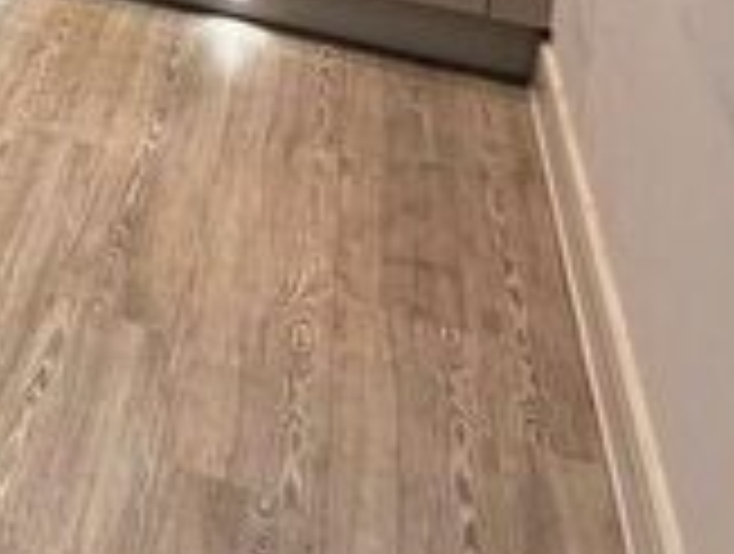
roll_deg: +1.0
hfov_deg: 23.4
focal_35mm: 60
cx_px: -455
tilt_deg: -10.7
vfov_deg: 19.8
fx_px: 1275
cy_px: -363
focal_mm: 2.22
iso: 200
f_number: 2.2
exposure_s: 1/50
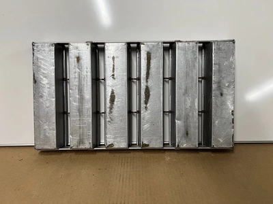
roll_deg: +1.3
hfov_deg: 67.3
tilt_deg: -19.4
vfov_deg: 53.1
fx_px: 205
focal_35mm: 26
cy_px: 102
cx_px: 136
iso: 125
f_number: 1.5
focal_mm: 5.7
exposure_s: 1/60
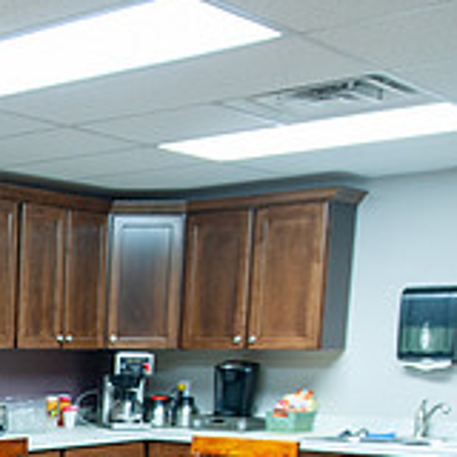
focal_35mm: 74
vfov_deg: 21.8
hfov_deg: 20.7
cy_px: 537
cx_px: -183
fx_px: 1105
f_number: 3.2
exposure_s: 1/125
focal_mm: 24
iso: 640
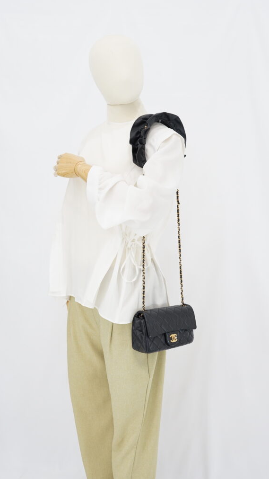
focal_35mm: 53
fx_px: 672
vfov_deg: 39.2
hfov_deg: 22.6
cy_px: 241
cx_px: 129
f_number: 6.3
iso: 640
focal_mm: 50
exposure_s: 1/8
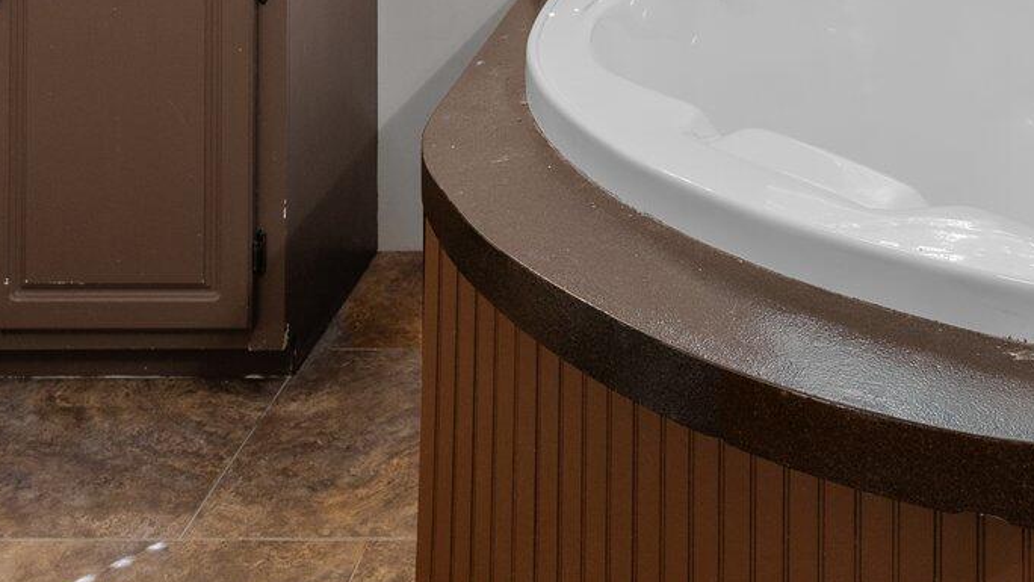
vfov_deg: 21.5
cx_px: 763
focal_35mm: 47
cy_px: -283
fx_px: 1289
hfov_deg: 42.5
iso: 400
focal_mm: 15
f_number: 6.3
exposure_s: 1/6
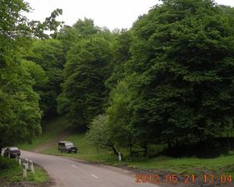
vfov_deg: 29.1
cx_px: 88
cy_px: 81
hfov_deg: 35.8
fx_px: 360
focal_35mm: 52
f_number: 3.2
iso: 50
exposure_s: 1/169
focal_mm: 6.3
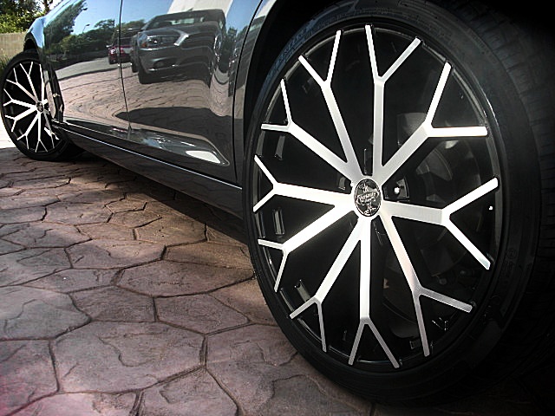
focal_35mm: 36
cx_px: 278
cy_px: 208
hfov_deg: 51.4
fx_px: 577
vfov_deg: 39.7
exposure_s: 1/250
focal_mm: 6.3
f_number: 2.8
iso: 50
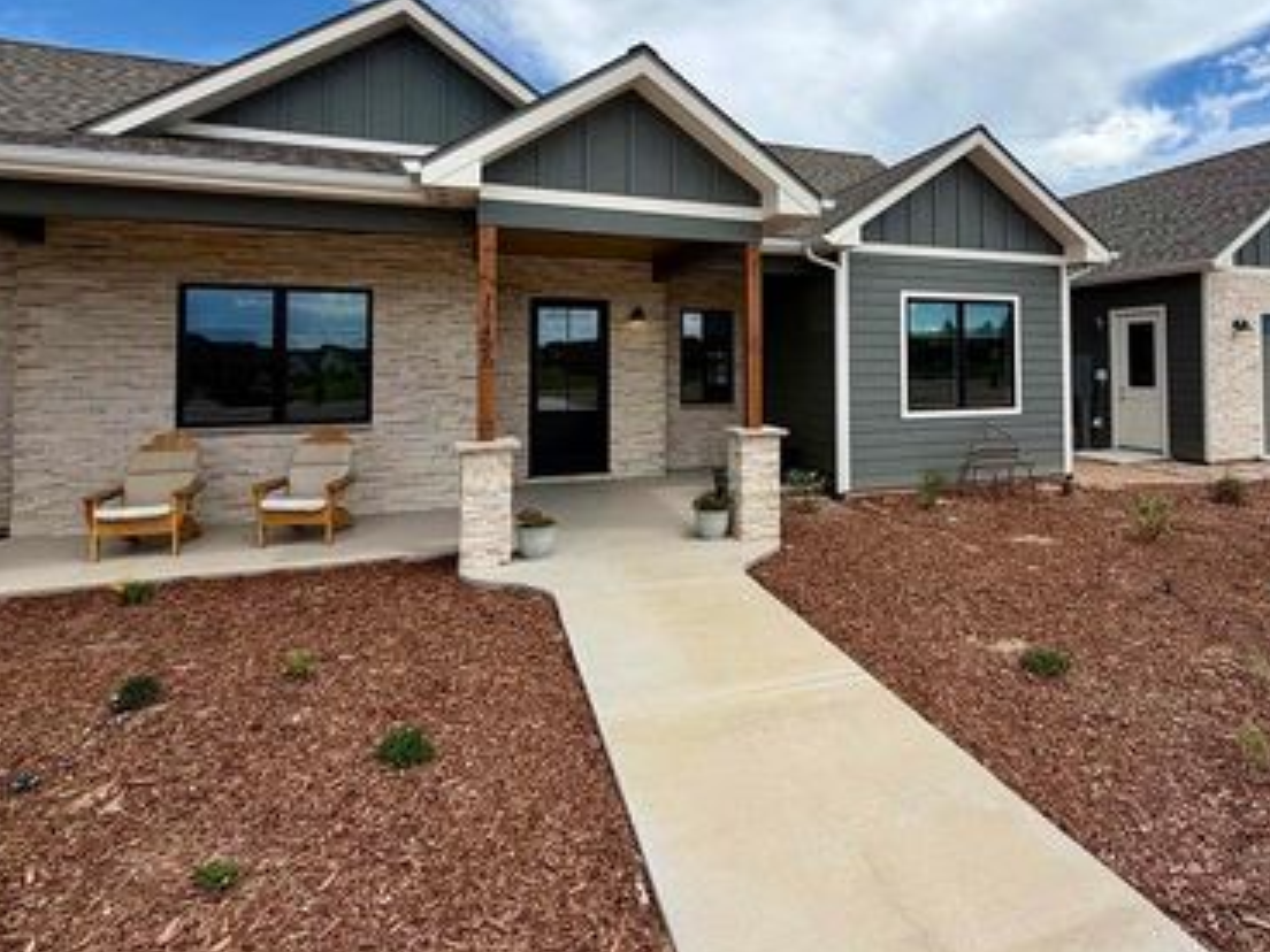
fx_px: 697
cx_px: 714
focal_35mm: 19
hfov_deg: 84.3
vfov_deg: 67.4
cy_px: 343
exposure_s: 1/1125
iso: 25
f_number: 2.2
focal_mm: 2.22
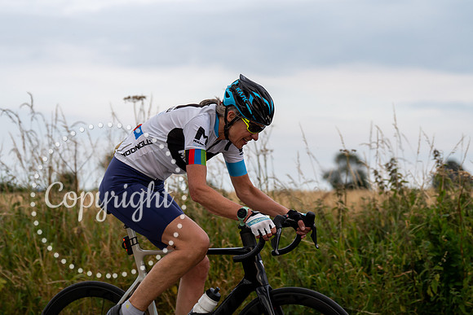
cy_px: 158
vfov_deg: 15.0
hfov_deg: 22.4
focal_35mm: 91
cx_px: 236
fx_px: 1196
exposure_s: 1/1000
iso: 250
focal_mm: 91
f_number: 3.2
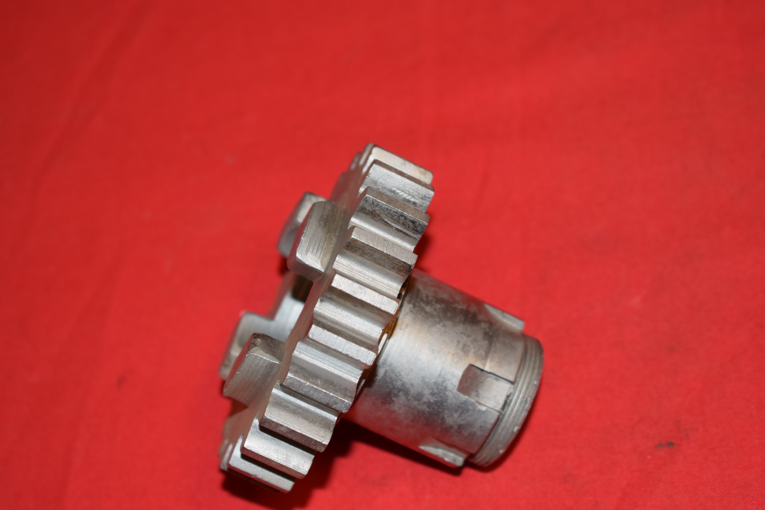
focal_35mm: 82
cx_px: 382
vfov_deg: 16.6
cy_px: 255
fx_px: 1753
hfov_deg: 24.6
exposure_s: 1/125
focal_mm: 55
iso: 640
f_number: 5.6
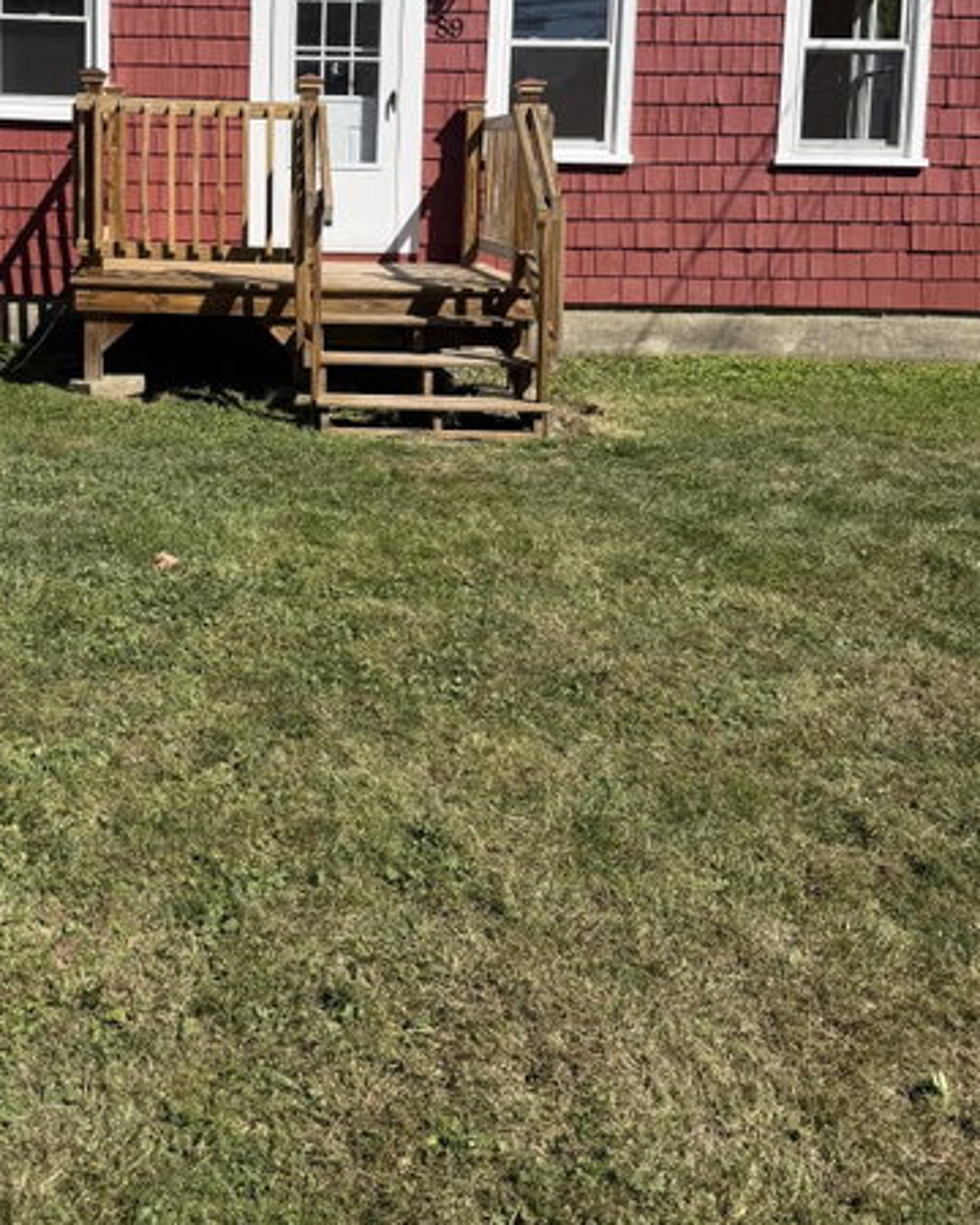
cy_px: 313
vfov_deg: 44.3
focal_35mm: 40
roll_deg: -1.2
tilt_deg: -5.0
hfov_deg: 36.6
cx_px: 264
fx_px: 1450
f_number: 1.78
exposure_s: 1/4673
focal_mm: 6.76
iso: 80
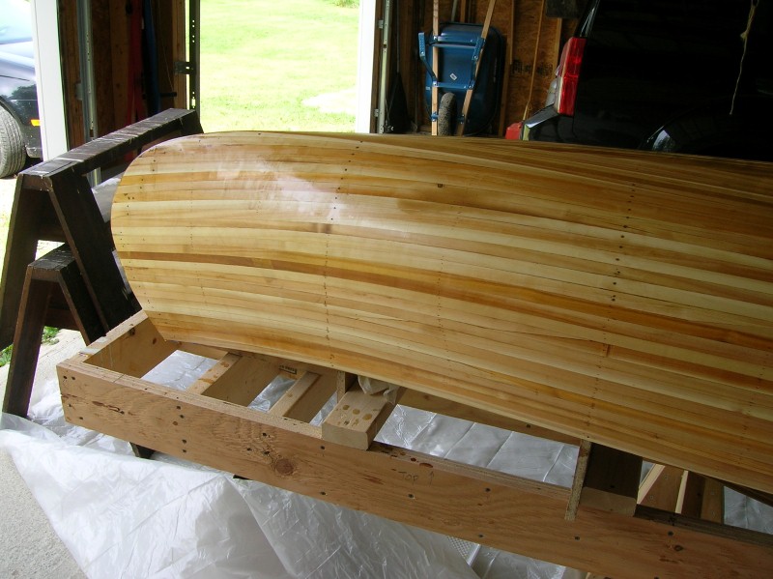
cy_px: 290
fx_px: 759
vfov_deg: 41.8
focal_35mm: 34
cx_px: 386
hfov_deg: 54.0
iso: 50
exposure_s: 1/55.1
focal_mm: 5.7
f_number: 4.9
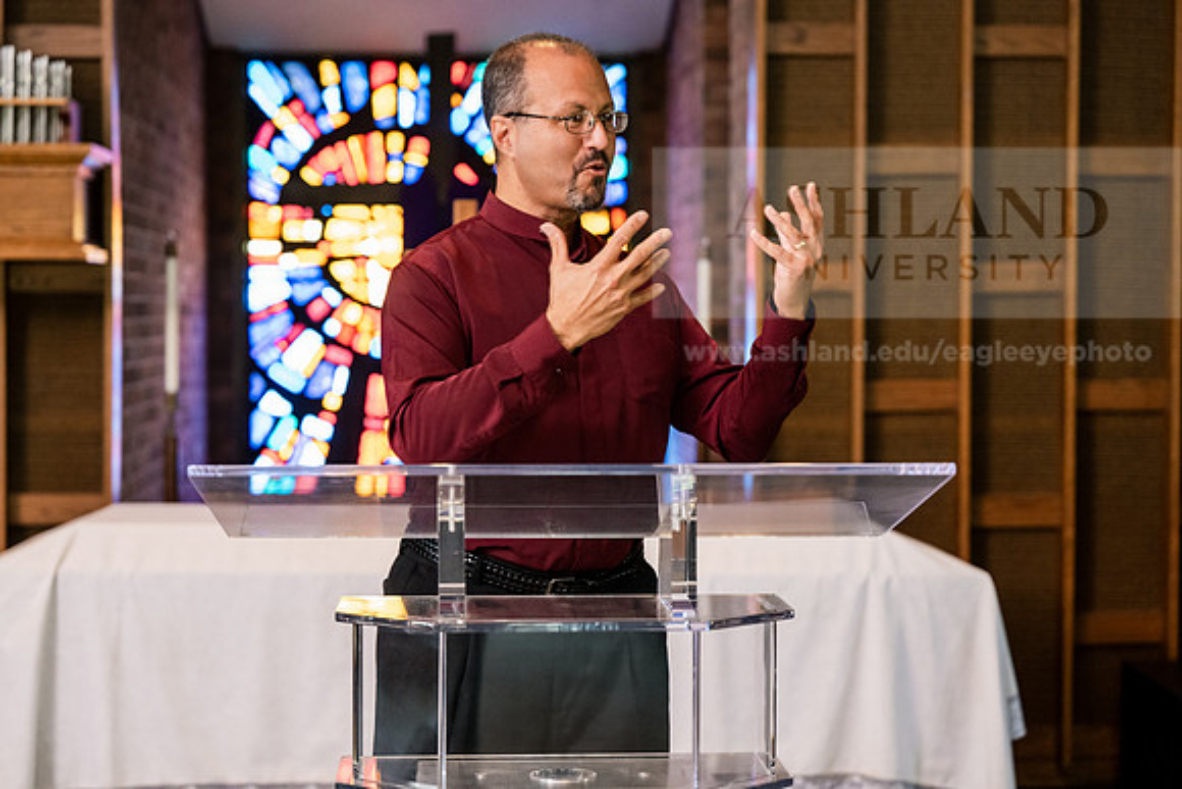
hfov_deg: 27.0
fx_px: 2463
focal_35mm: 75
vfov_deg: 18.2
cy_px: 394
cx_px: 591
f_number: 3.2
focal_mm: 75
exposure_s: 1/200
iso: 3200
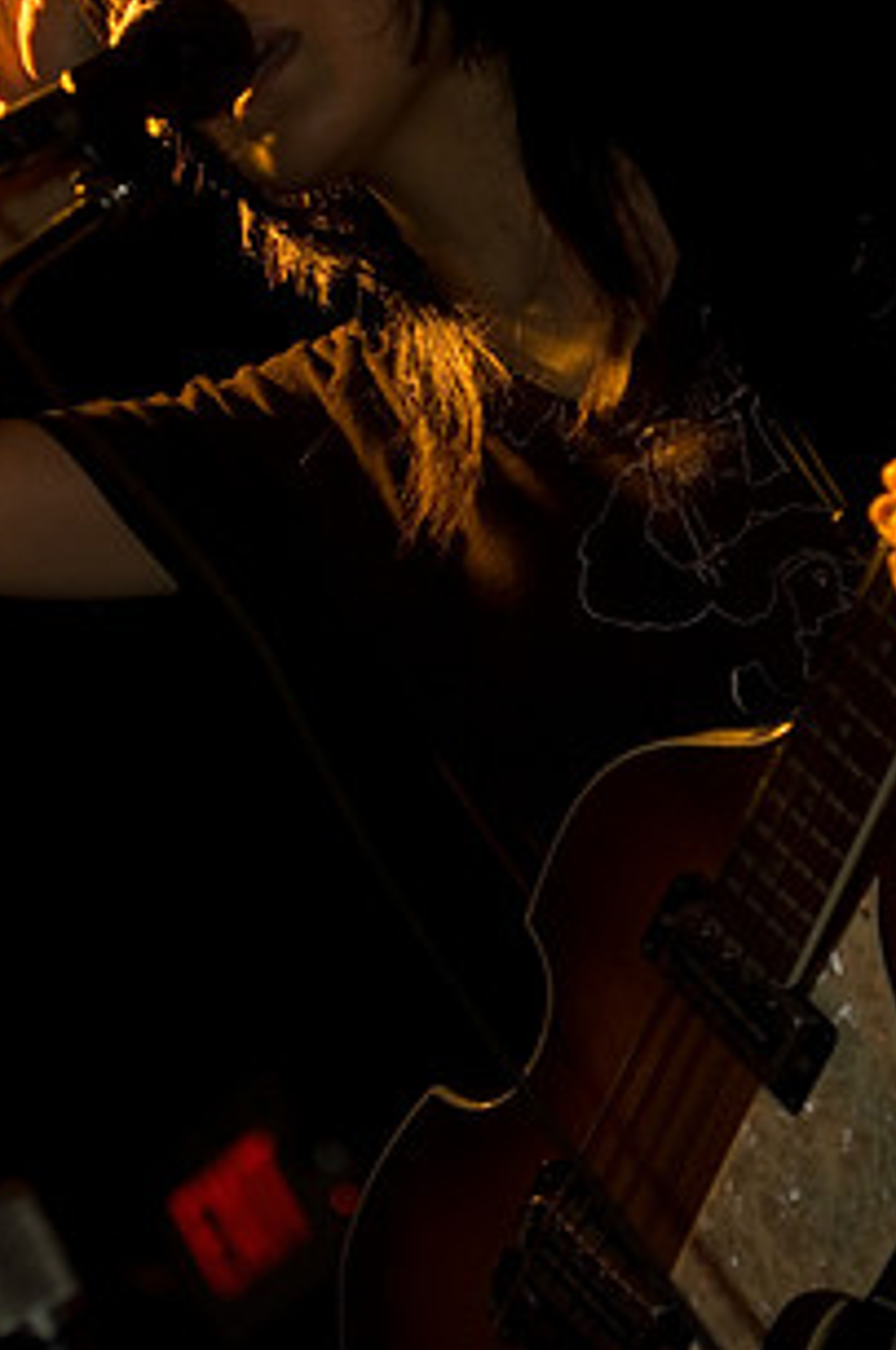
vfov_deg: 16.0
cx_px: 346
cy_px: 494
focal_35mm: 128
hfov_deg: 10.7
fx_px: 4795
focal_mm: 58
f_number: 2.8
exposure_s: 1/50
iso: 800
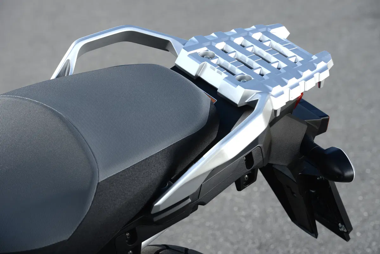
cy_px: 127
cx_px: 190
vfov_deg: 8.1
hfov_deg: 12.1
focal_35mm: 170
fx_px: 1795
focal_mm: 170
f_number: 10
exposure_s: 1/250
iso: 200
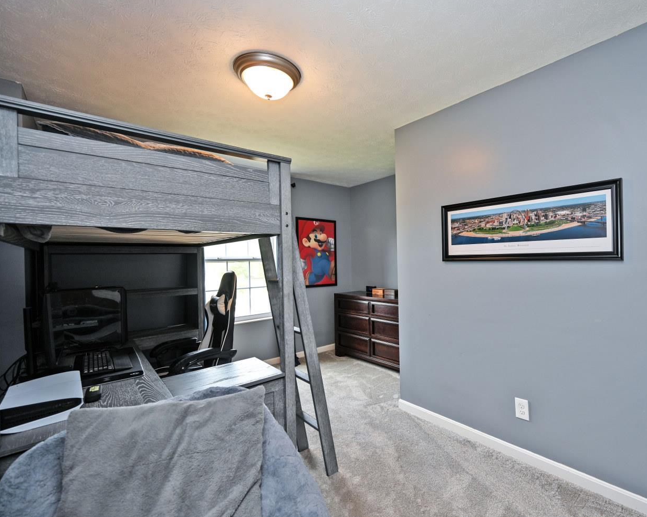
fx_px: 306
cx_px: 375
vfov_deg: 80.4
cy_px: 258
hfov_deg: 92.3
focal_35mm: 16
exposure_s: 1/60
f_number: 4
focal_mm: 14
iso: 280
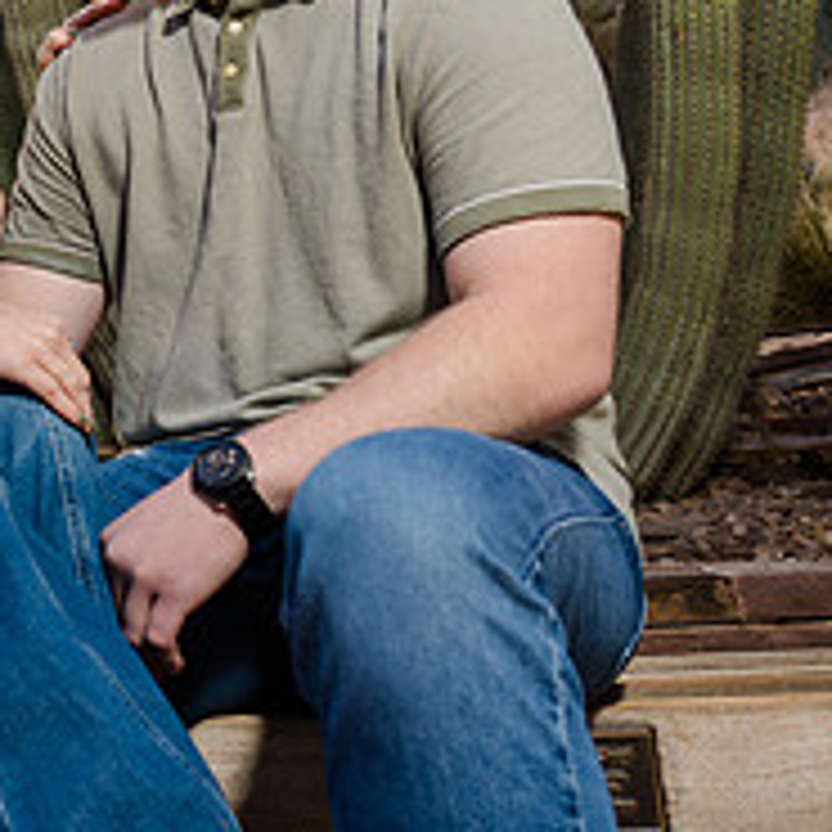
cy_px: 61
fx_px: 1740
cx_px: -175
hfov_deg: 24.3
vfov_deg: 25.9
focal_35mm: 64
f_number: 4
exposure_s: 1/250
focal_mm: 24
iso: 50
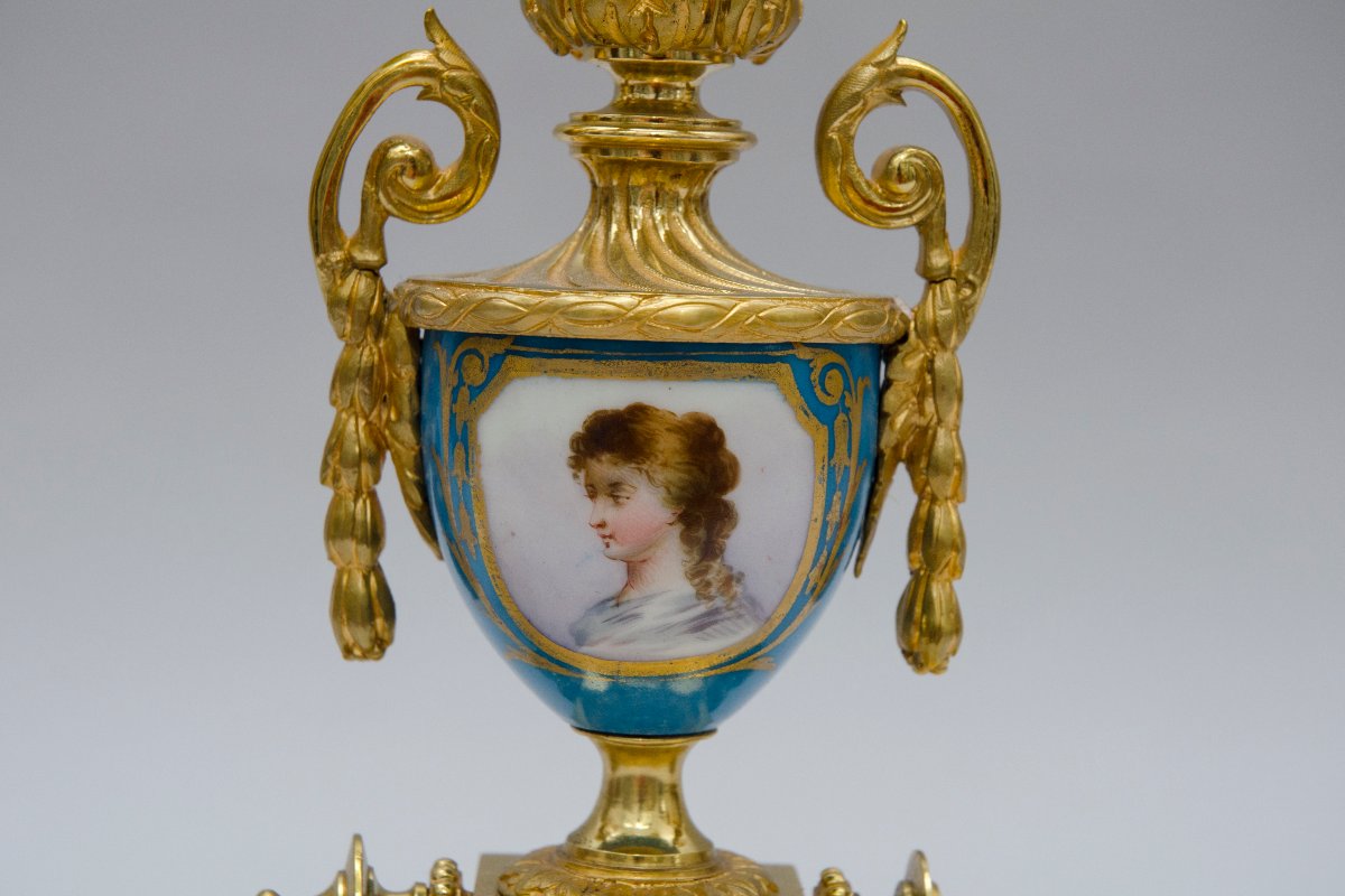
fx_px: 3923
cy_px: 448
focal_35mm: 105
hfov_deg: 19.5
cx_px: 672
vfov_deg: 13.0
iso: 200
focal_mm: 70
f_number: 8
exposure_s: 1/125
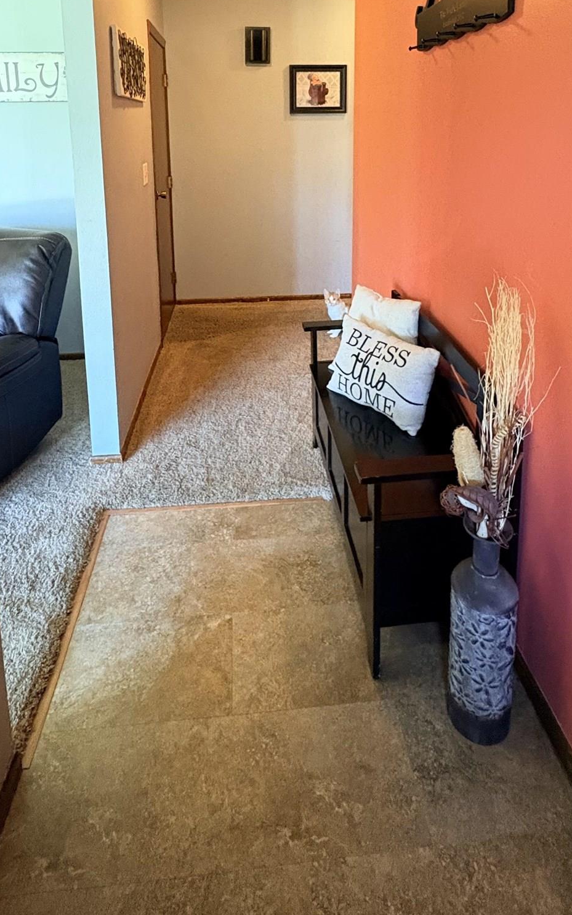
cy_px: 218
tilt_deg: -8.7
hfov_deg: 53.0
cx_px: 283
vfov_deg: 71.4
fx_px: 574
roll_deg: +0.3
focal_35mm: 23
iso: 800
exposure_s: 1/60
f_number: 2.2
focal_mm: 2.22
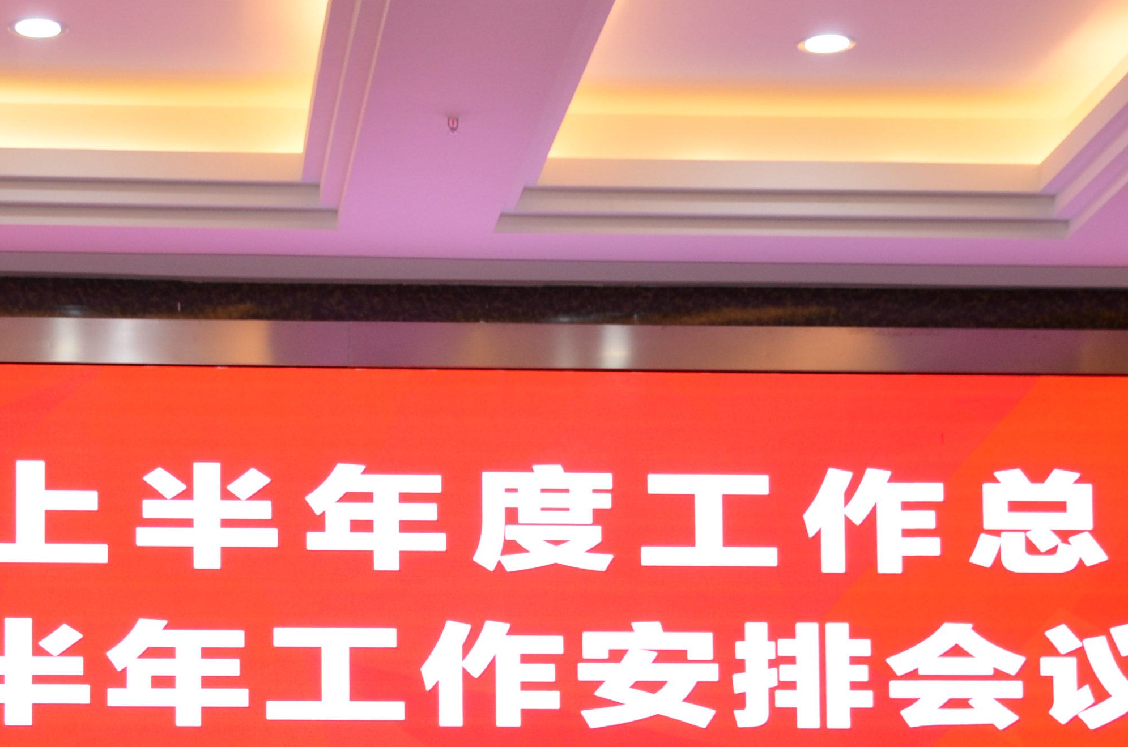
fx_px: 3134
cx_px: 402
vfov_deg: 13.3
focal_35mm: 100
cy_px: 834
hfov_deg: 20.3
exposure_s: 1/100
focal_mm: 27
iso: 400
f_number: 4
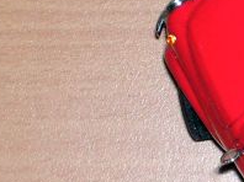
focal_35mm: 372
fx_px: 2619
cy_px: 159
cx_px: 336
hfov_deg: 5.3
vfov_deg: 4.0
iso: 100
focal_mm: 17.4
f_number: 4.9
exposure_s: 1/60.1
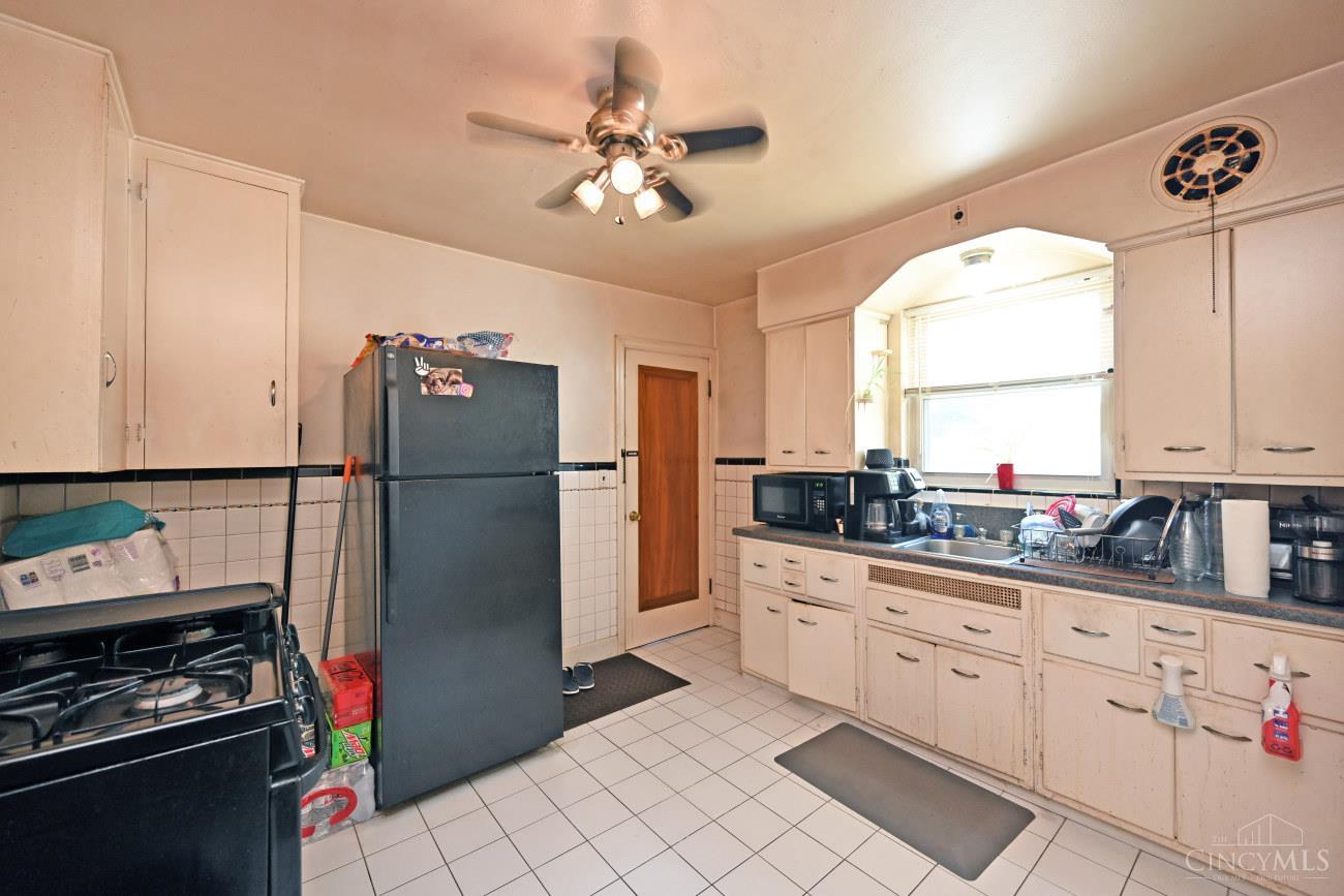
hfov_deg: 104.2
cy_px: 448
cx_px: 672
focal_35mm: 14
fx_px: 523
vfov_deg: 81.2
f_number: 4
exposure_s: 1/60
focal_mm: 14
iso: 640
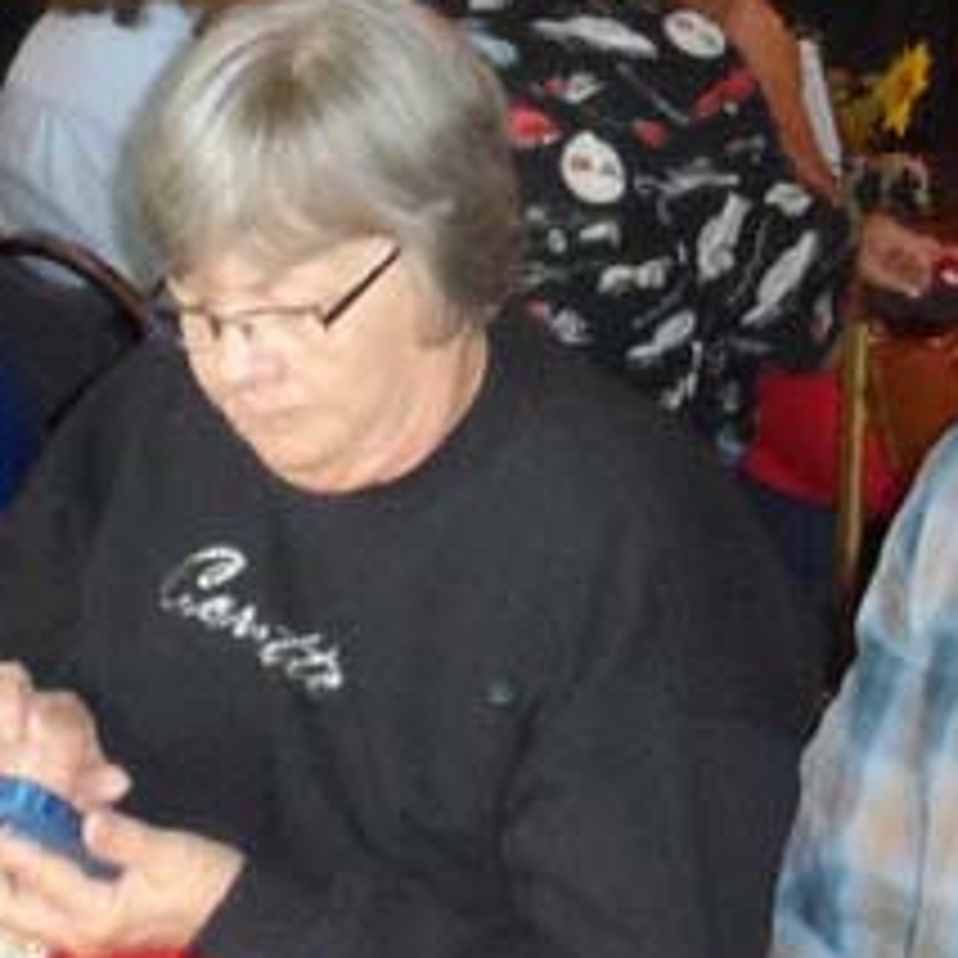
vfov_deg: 17.0
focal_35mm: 102
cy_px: 225
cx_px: 1048
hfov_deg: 16.6
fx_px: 3194
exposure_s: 1/30
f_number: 3.2
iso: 400
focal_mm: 4
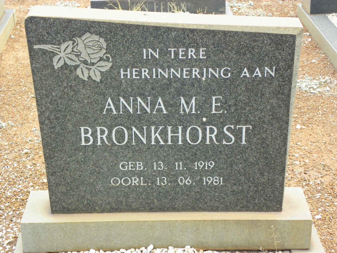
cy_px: 126
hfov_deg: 24.4
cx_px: 168
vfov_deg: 18.4
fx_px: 779
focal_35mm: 80
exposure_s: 1/100
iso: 64
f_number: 4
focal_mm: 14.2
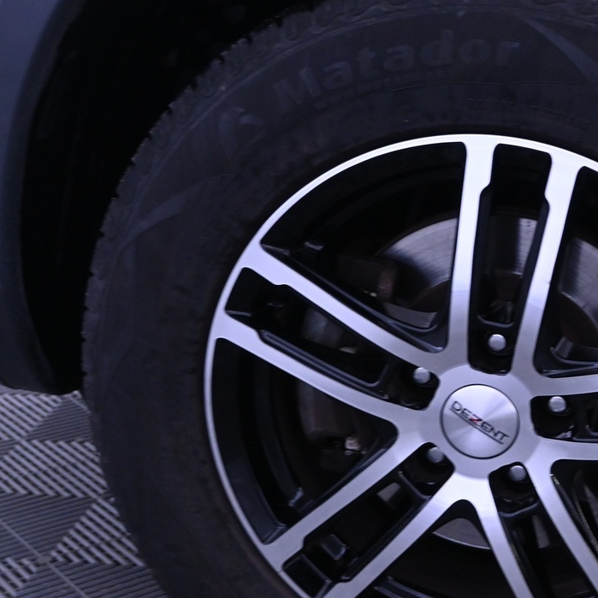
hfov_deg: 25.3
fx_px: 1299
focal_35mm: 66
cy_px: 352
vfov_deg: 25.9
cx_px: 518
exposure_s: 1/40
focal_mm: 22.5
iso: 1800
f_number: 4
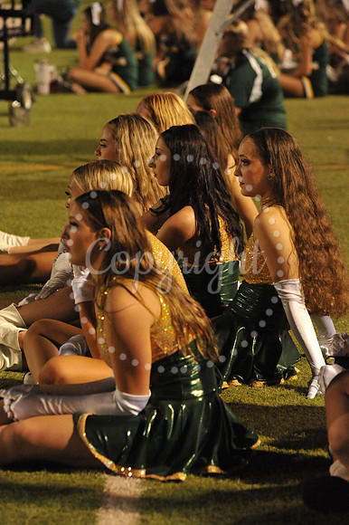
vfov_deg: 12.1
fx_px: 2475
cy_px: 262
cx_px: 174
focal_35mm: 170
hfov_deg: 8.1
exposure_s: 1/200
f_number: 5.6
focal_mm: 170
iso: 5000
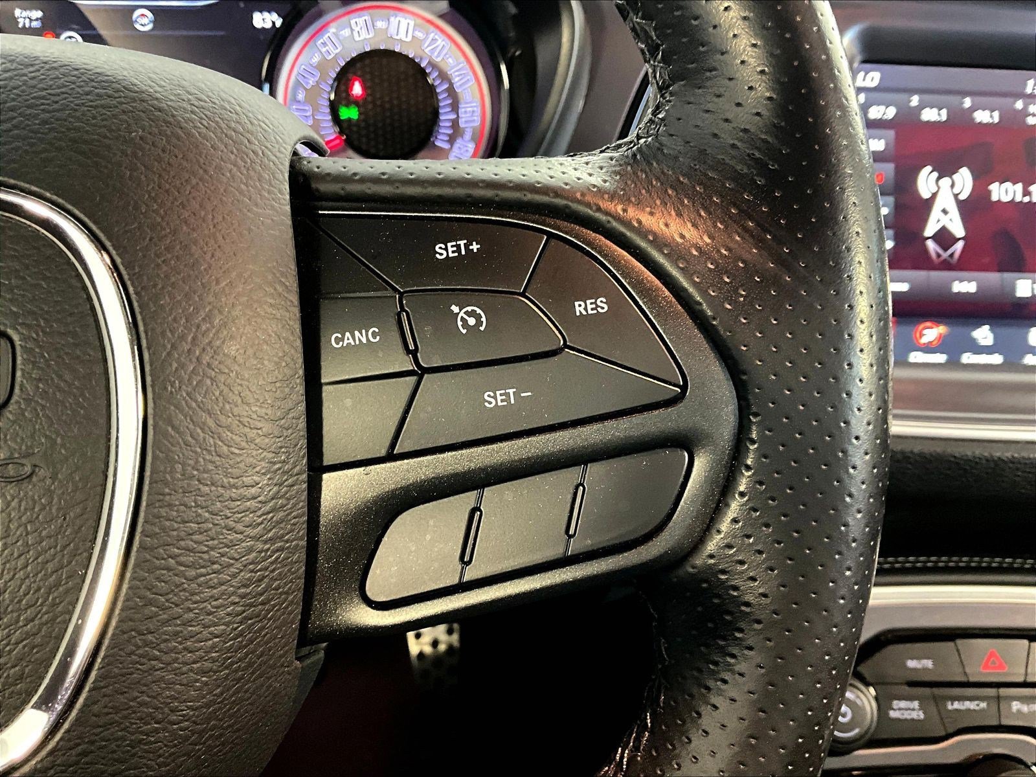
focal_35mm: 29
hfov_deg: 61.7
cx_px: 518
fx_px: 868
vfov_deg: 48.2
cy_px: 388
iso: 320
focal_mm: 3
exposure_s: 1/35
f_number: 1.8
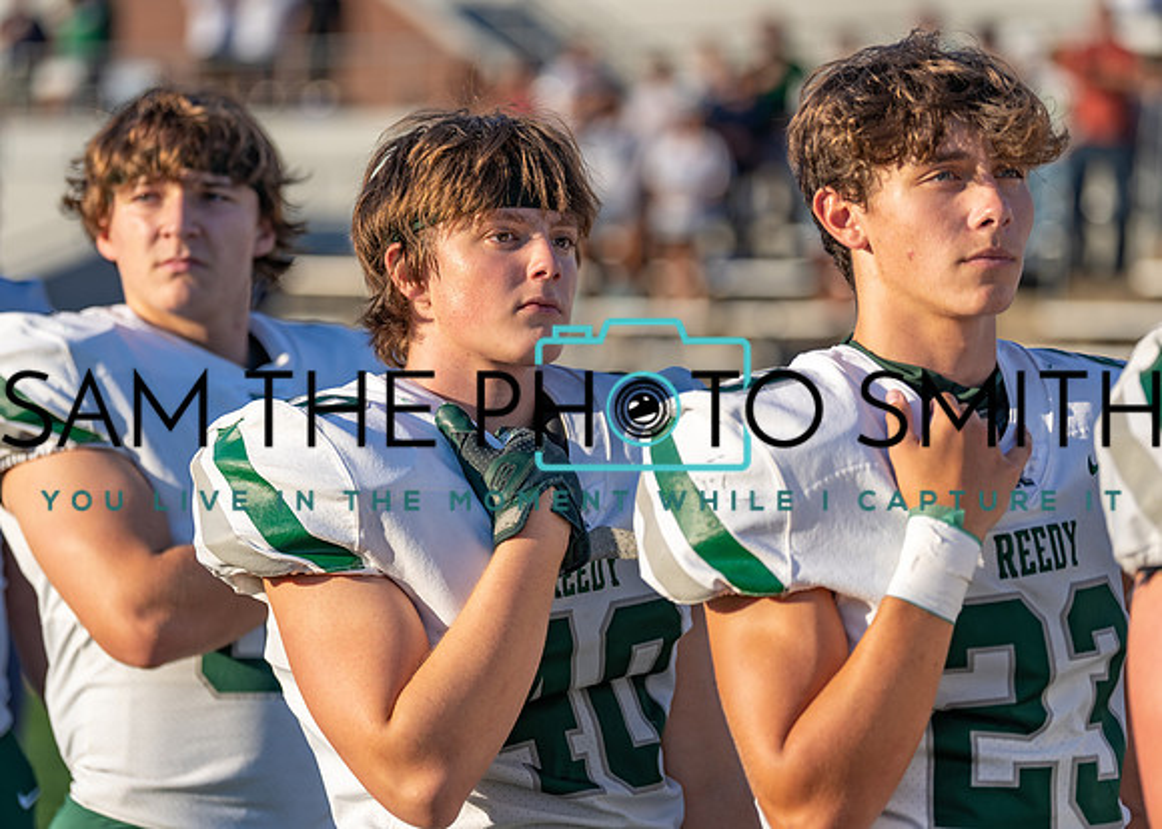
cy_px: 414
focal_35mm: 124
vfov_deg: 11.6
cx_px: 581
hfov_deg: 16.2
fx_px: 4080
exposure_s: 1/1600
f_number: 2.8
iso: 100
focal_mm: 118
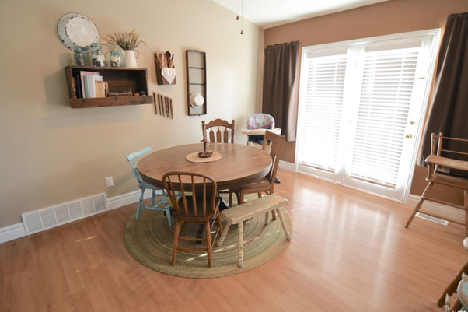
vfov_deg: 68.7
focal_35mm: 18
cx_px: 232
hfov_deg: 91.5
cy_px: 151
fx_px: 228
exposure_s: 1/25
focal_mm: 11
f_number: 2.8
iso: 100
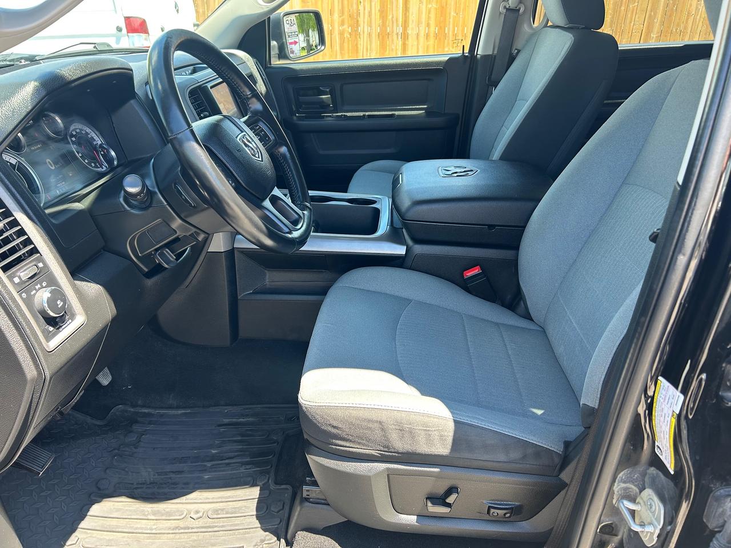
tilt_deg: -27.5
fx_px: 549
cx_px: 366
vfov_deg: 53.1
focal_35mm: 26
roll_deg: -0.1
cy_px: 274
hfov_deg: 67.3
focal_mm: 5.7
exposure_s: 1/145
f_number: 1.5
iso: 50
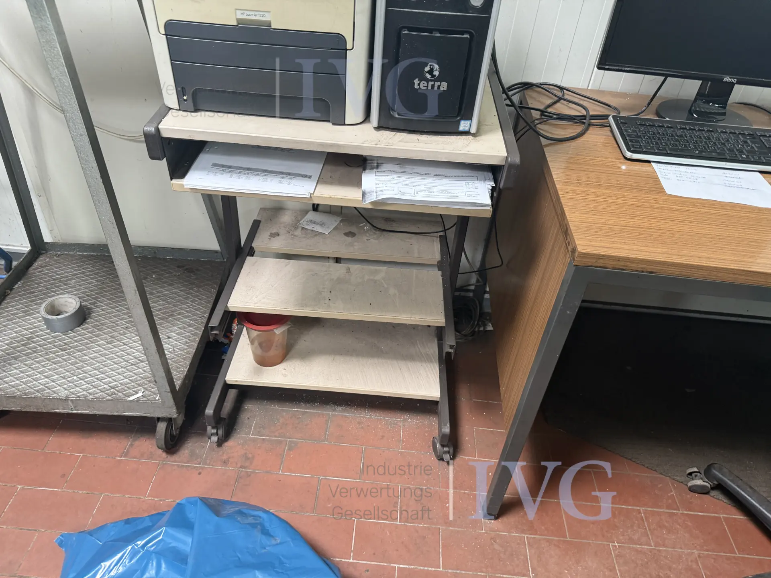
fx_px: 535
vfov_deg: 56.8
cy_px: 289
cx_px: 386
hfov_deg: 71.6
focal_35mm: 24
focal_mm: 6.76
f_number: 1.78
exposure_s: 1/60
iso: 250
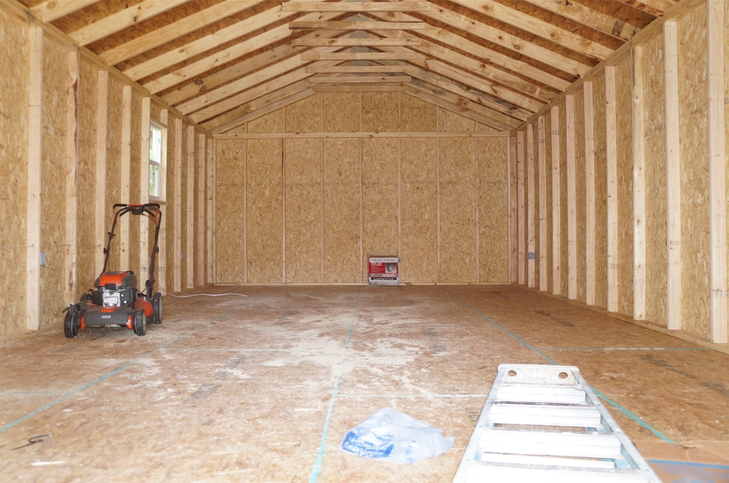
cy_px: 242
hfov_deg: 62.0
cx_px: 364
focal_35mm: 30
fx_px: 607
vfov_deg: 43.5
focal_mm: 20
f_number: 4
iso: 1000
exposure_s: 1/60
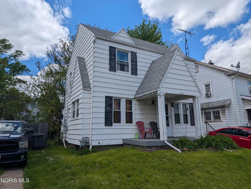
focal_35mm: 24
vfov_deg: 56.9
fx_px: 174
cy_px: 94
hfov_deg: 71.5
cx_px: 126
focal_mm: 6.9
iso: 16
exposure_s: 1/1548
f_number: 1.68
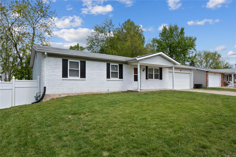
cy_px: 78
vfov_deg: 57.2
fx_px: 144
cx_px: 118
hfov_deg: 78.6
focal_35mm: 22
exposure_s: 1/320
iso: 400
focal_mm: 11
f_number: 10
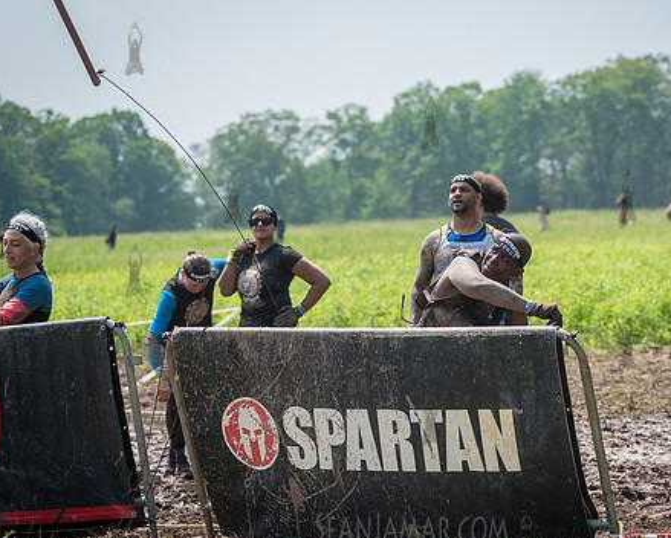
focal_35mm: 114
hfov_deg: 16.8
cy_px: 270
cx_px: 430
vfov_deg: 13.5
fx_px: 2266
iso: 400
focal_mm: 92
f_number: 4
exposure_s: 1/2500
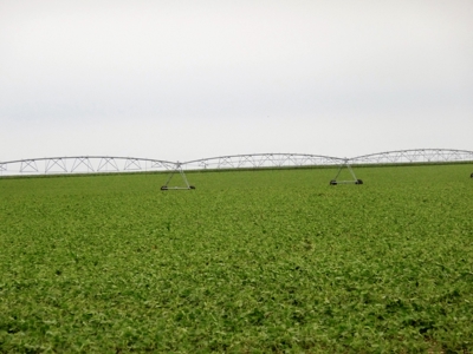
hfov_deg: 7.5
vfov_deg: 5.6
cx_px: 236
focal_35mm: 264
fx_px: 3607
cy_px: 177
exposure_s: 1/320
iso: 400
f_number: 11
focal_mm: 45.4
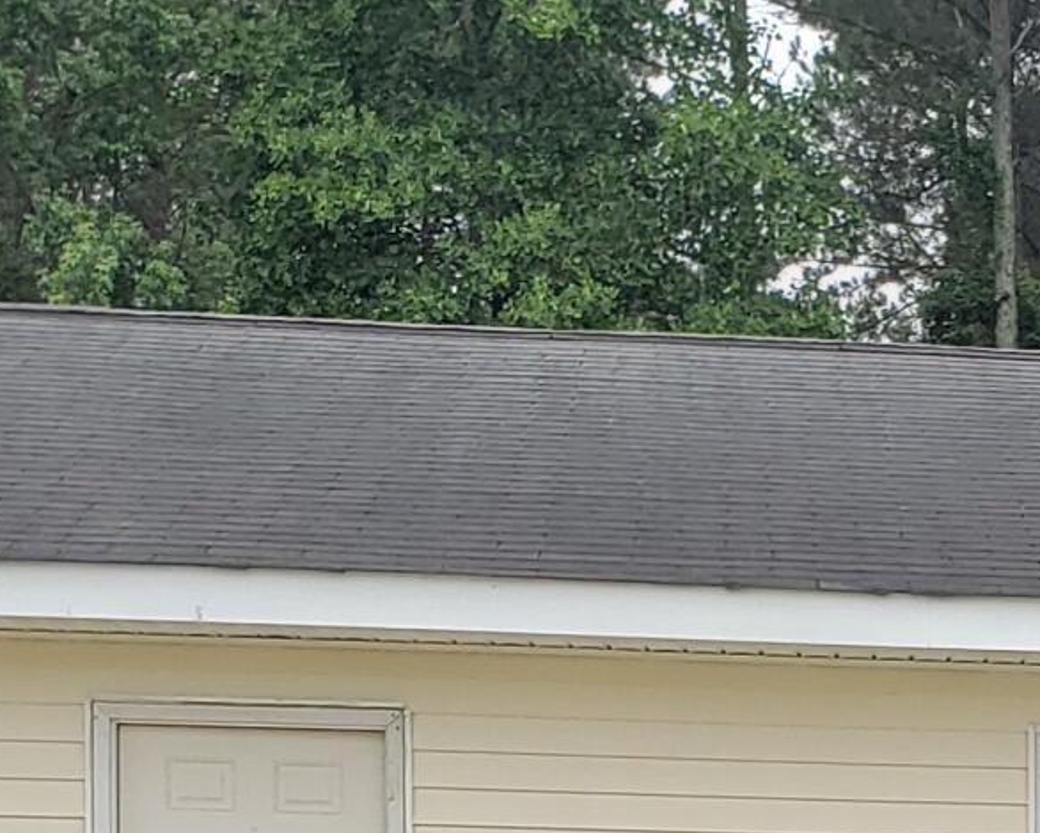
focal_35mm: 130
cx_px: 1343
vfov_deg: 11.4
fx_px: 4002
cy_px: 1259
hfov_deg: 14.2
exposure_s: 1/483
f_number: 2.4
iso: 50
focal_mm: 4.3
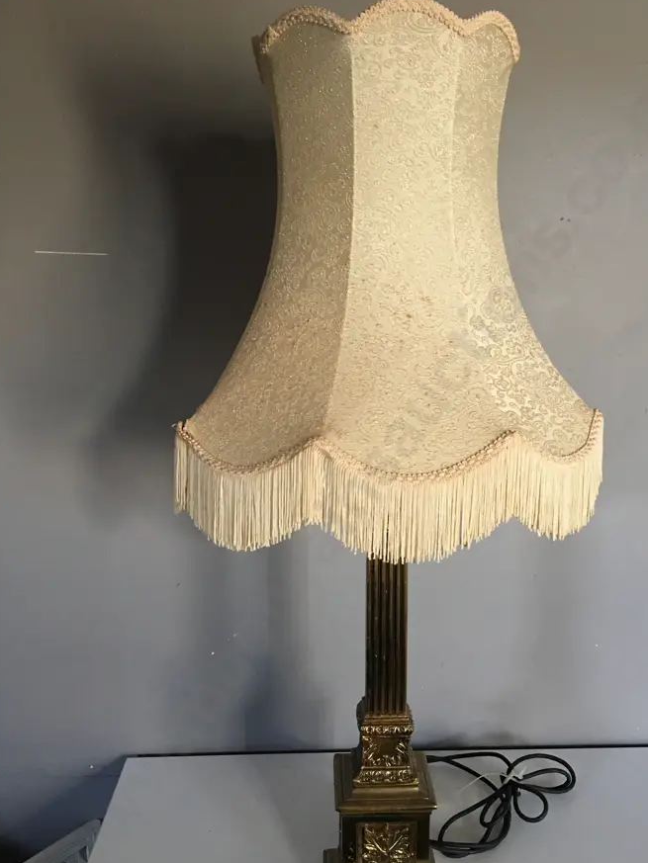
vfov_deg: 53.8
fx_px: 848
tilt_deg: -10.2
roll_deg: -2.8
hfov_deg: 41.7
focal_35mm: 34
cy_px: 477
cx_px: 373
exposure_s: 1/17
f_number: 2.2
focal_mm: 4.15
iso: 100
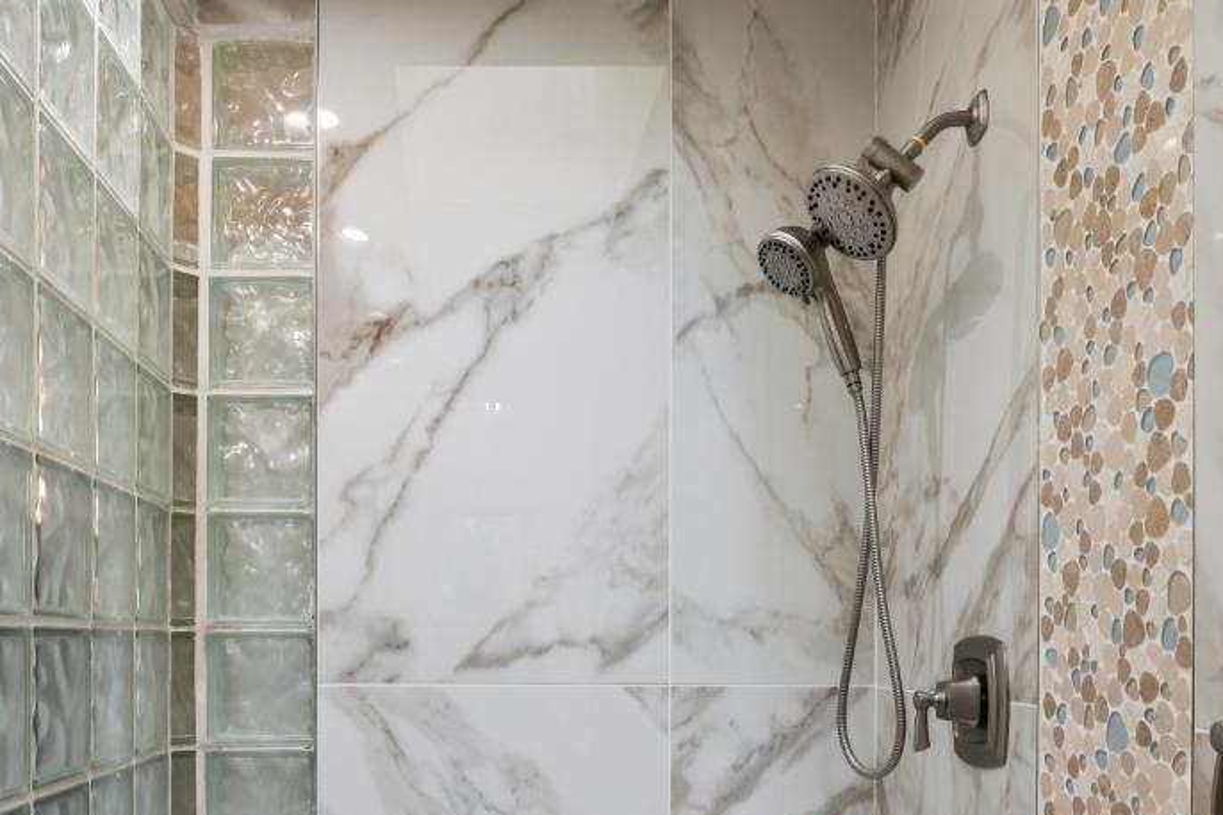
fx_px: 1189
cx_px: 496
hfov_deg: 54.1
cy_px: 649
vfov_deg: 36.6
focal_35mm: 35
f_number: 9
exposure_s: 1/20
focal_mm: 16
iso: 320
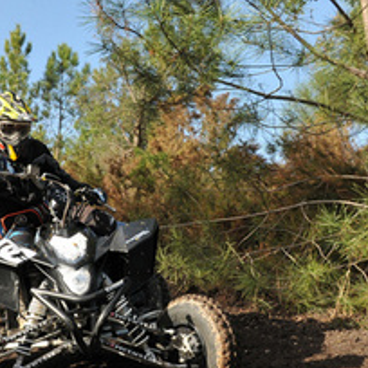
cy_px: 253
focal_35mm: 90
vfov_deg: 19.2
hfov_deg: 19.3
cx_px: 155
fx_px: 1082
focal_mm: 32
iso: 400
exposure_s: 1/800
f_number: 6.3
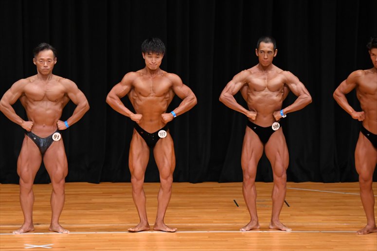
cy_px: 126
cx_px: 188
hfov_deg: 8.1
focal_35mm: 255
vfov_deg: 5.4
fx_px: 2669
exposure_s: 1/400
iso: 3200
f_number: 5.6
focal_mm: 170
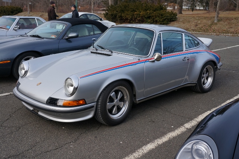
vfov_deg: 34.1
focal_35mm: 39
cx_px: 120
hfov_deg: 49.6
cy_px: 80
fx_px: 259
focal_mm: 26
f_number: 8
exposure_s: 1/125
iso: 100
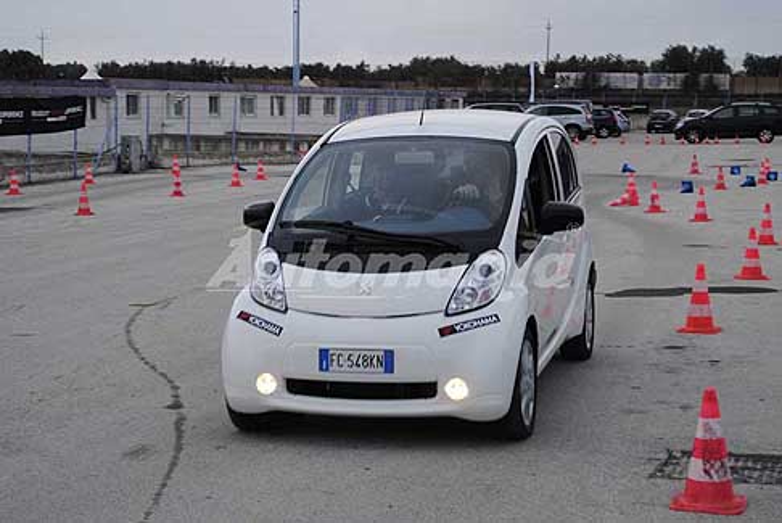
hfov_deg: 33.4
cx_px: 391
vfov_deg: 22.7
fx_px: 1304
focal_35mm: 60
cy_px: 262
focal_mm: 40
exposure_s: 1/100
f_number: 5.3
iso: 200
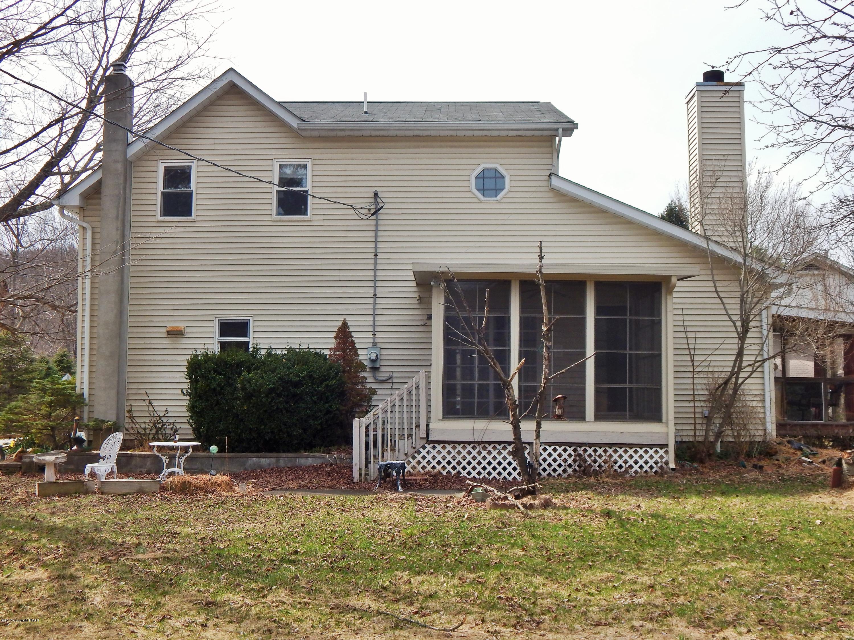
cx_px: 427
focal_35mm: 38
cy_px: 320
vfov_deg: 37.7
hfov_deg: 49.0
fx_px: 937
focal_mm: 6.8
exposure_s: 1/1000
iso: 125
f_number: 3.4
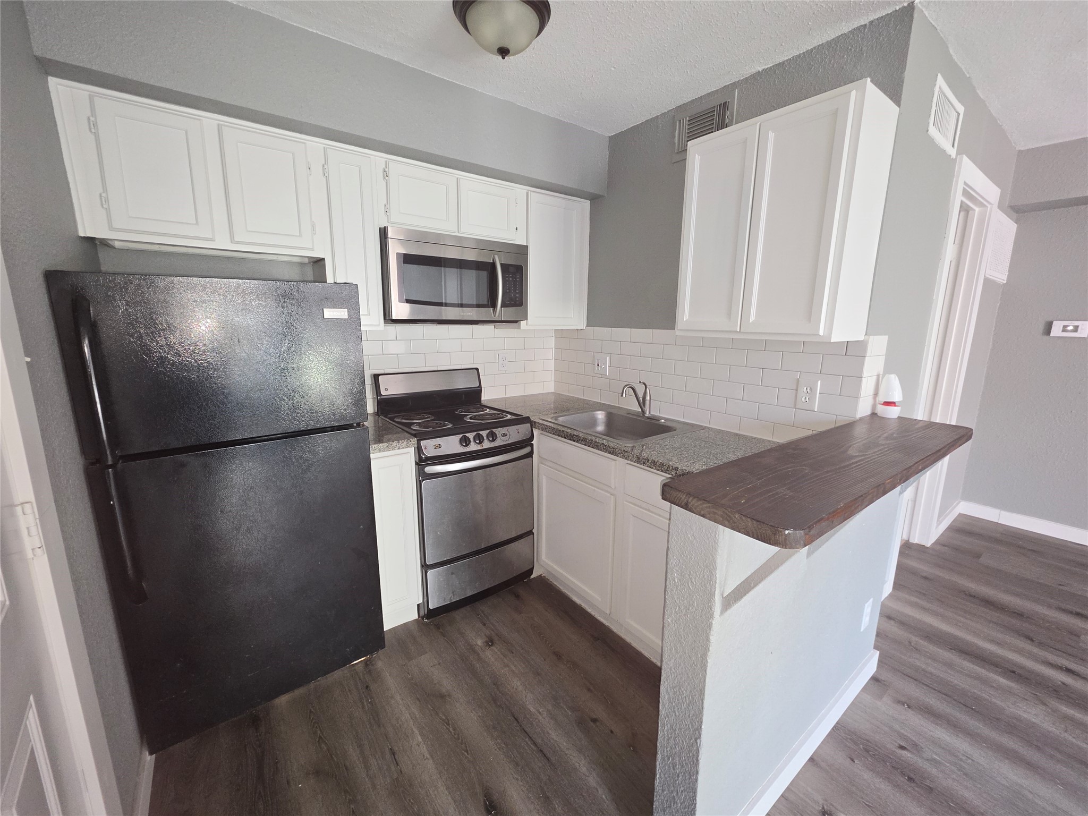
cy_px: 408
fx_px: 409
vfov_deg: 89.9
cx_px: 544
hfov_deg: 106.2
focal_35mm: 13
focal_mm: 2.2
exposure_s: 1/12
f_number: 1.9
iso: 800
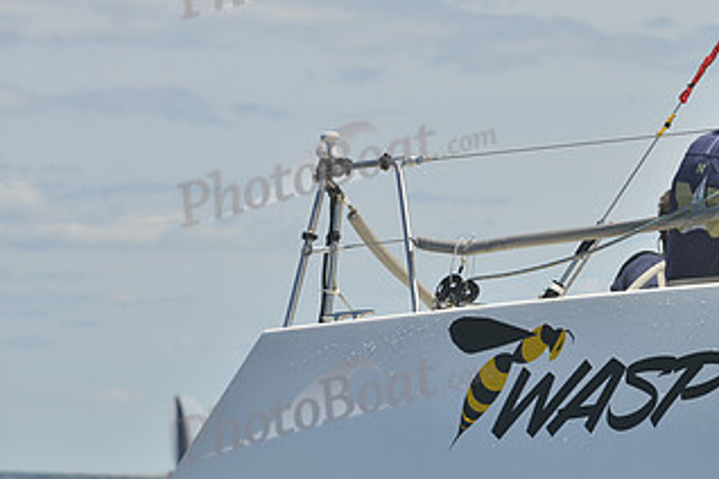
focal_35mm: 365
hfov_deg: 5.6
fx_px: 7289
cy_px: 254
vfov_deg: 3.8
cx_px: 615
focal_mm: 200
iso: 280
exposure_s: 1/800
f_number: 9
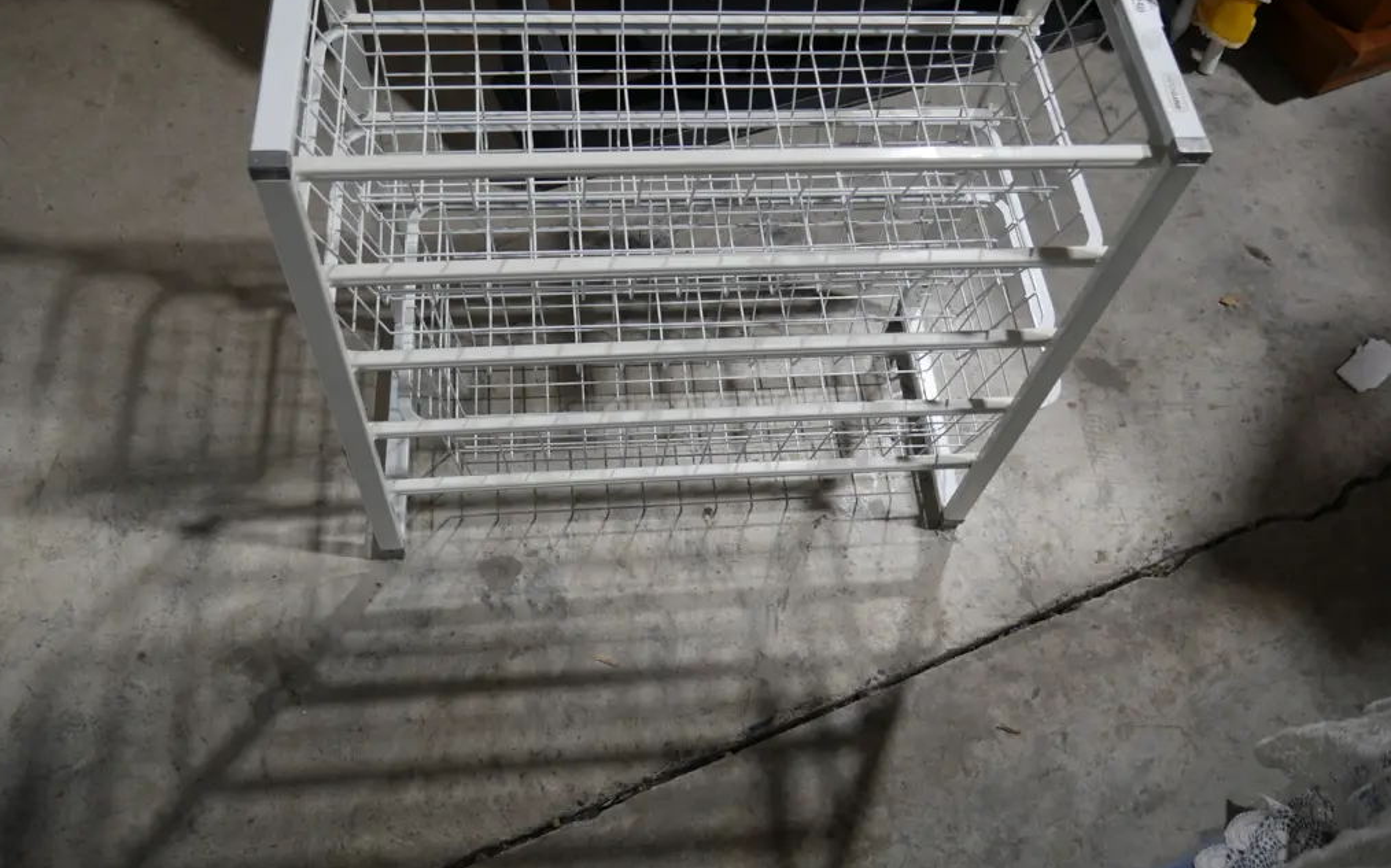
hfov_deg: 62.9
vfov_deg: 41.6
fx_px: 1137
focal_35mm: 30
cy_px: 356
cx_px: 691
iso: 200
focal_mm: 14
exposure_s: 1/80
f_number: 3.5
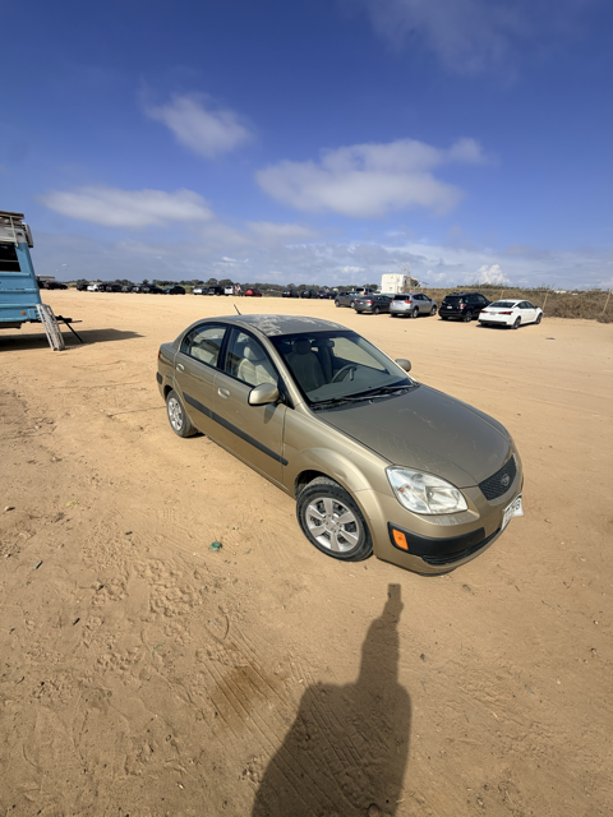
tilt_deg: -18.6
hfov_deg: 85.7
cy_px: 408
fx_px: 331
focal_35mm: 14
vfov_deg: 102.1
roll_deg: -4.2
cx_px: 306
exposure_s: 1/1235
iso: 20
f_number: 2.2
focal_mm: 2.22
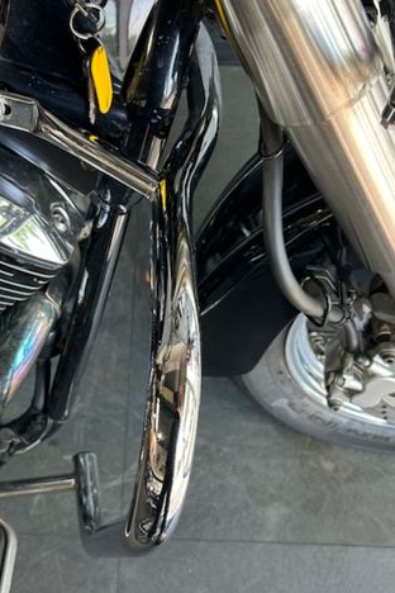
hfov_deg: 35.8
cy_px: 302
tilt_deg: -68.4
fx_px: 609
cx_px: 160
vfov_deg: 51.9
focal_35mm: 37
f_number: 1.5
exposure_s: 1/121
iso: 50
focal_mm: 5.7
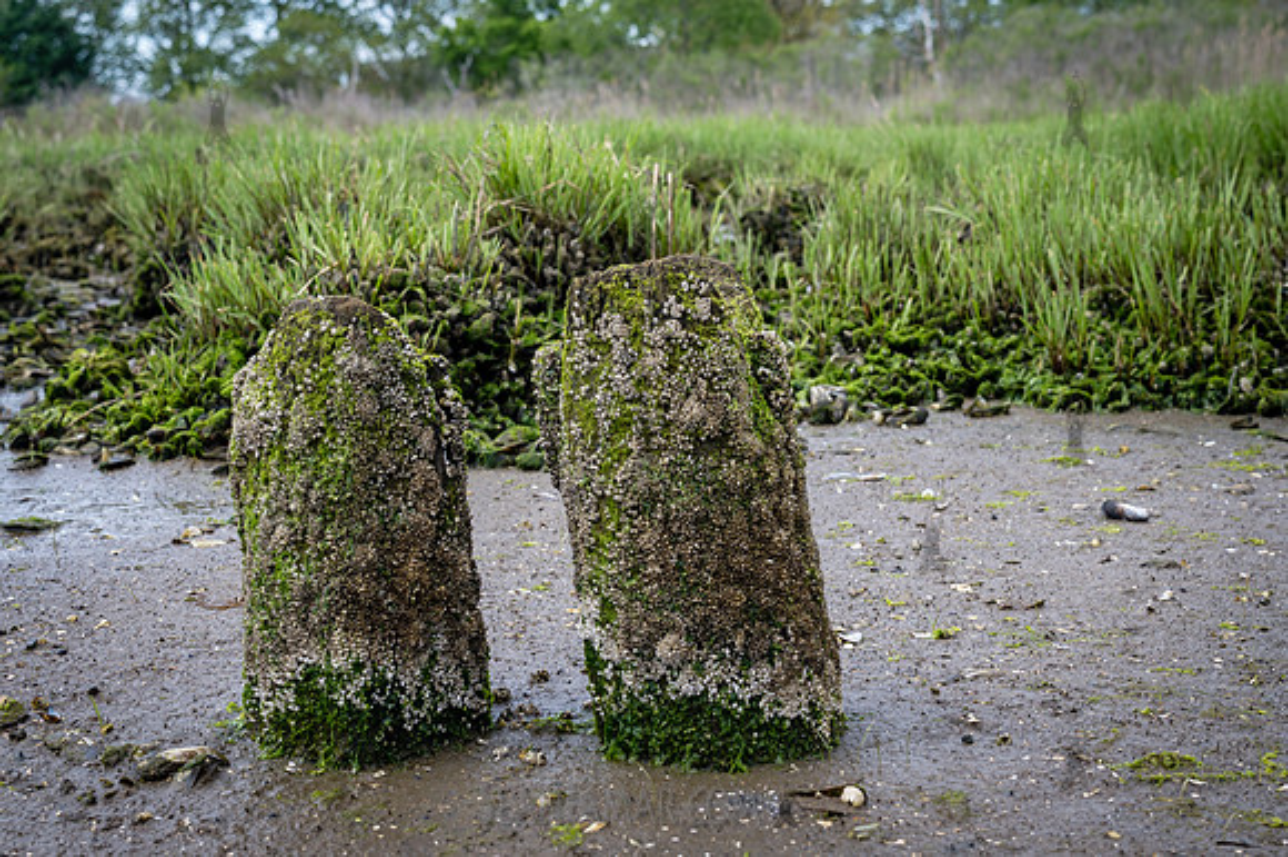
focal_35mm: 56
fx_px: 2019
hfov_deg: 35.4
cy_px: 497
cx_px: 643
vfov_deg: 23.9
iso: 80
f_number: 4.5
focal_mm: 41
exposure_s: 1/320
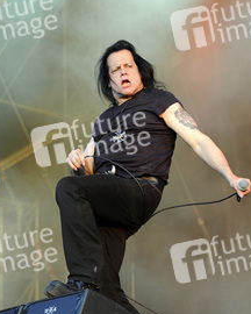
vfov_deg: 15.4
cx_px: 124
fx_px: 1161
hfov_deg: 12.3
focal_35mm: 125
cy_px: 198
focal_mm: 90
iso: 400
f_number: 3.5
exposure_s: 1/250
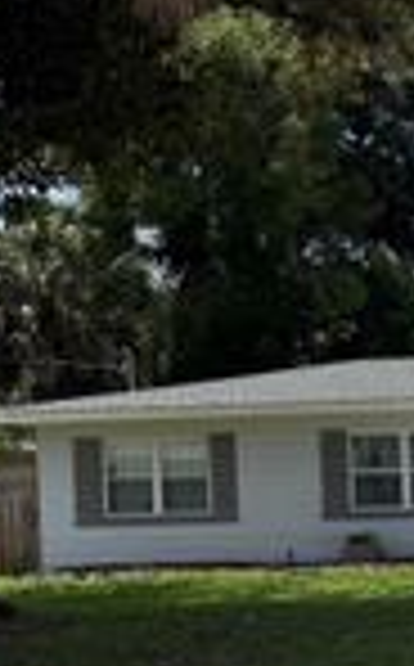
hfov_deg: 13.8
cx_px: 702
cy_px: 502
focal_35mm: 86
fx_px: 1559
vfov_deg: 23.9
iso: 80
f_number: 1.78
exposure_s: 1/8130
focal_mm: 6.76
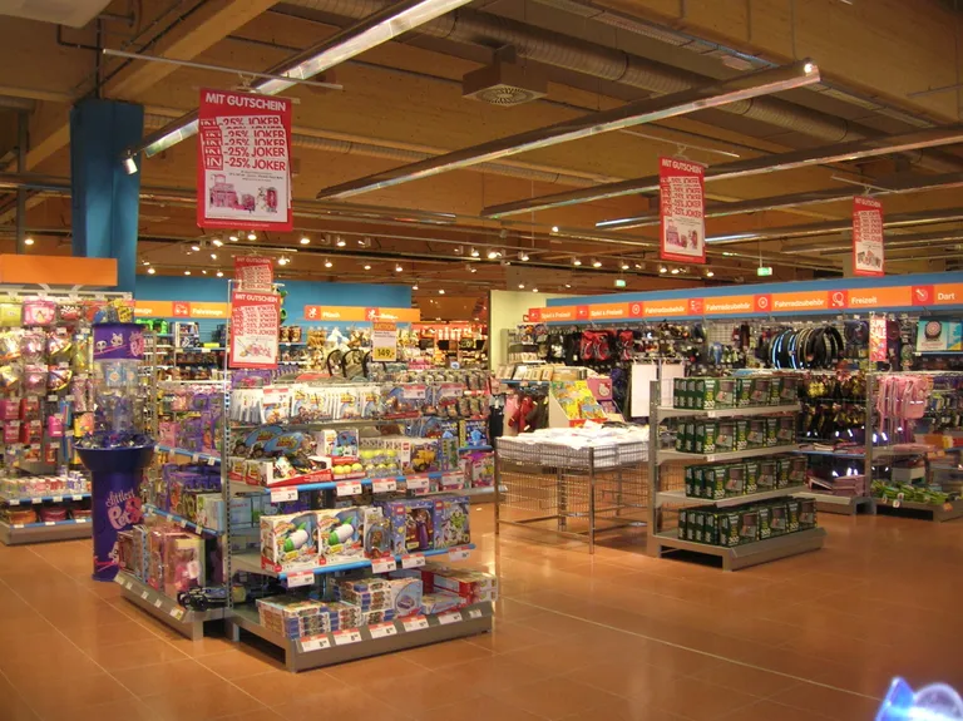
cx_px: 482
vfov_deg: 41.8
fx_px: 945
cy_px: 360
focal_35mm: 34
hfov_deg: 54.0
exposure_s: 1/29.6
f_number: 2.9
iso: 100
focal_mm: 5.7
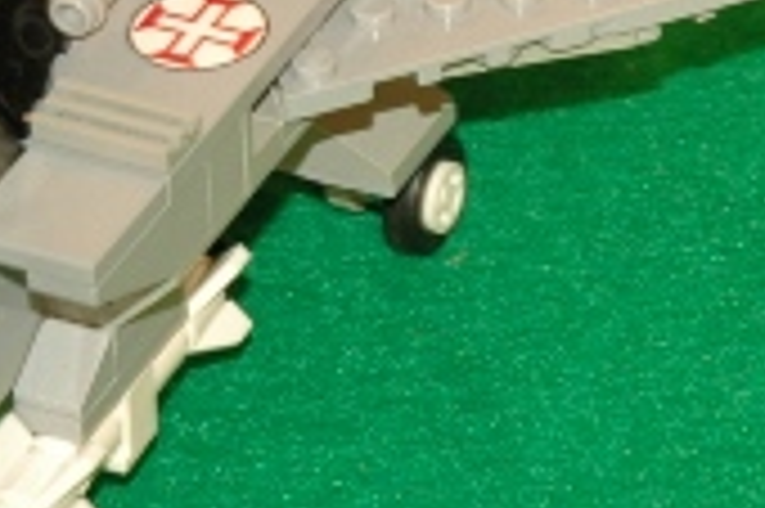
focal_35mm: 367
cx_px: 1206
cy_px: 47
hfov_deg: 5.6
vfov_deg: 3.7
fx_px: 7791
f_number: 4.5
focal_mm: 52
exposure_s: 1/60
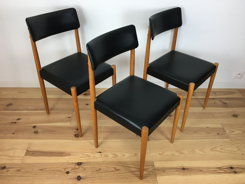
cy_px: 92
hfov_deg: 61.7
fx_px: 205
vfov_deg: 48.2
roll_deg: -1.2
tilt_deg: -36.4
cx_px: 122
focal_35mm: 29
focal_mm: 4.15
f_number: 2.2
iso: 40
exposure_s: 1/33
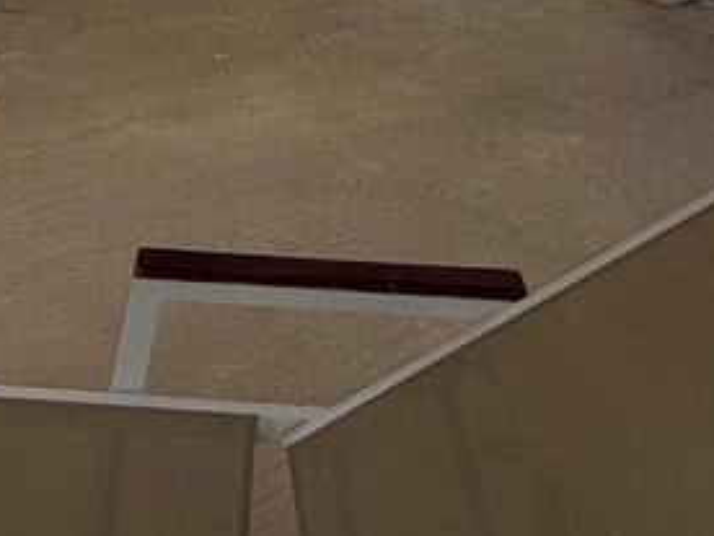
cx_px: 171
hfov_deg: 35.9
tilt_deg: -1.0
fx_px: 1073
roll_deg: -0.7
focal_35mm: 52
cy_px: -360
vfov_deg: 21.3
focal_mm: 2.22
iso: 20
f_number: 2.2
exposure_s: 1/1087
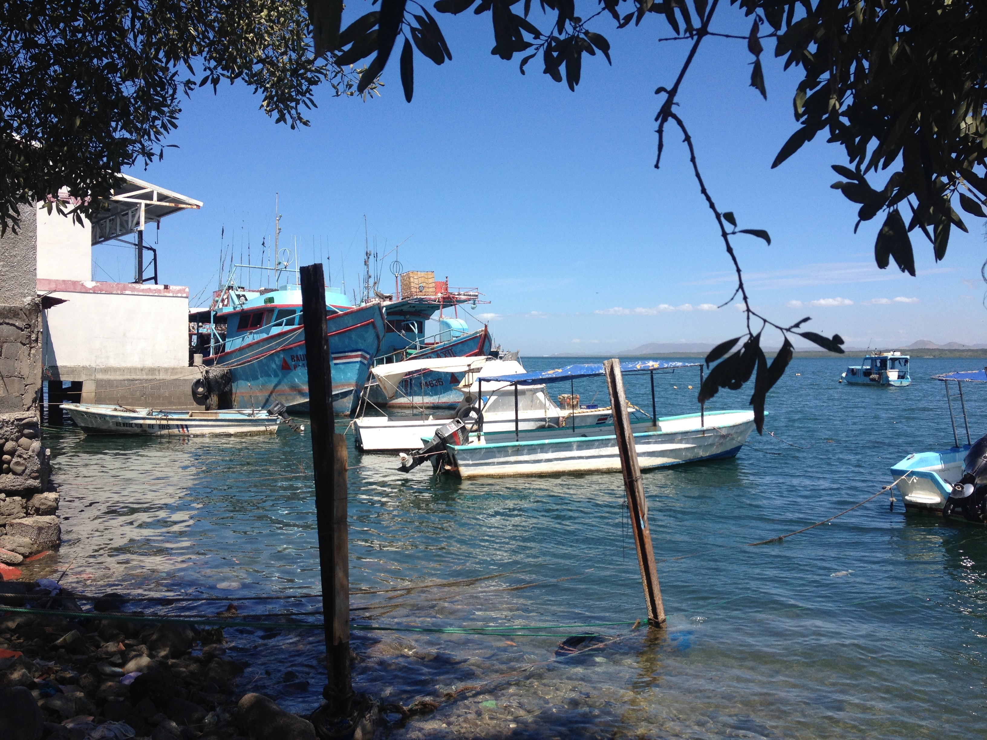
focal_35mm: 35
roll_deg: -0.1
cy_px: 370
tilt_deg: -4.2
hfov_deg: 52.6
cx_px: 494
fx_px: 998
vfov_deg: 40.7
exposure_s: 1/1727
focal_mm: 4.28
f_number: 2.4
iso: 50
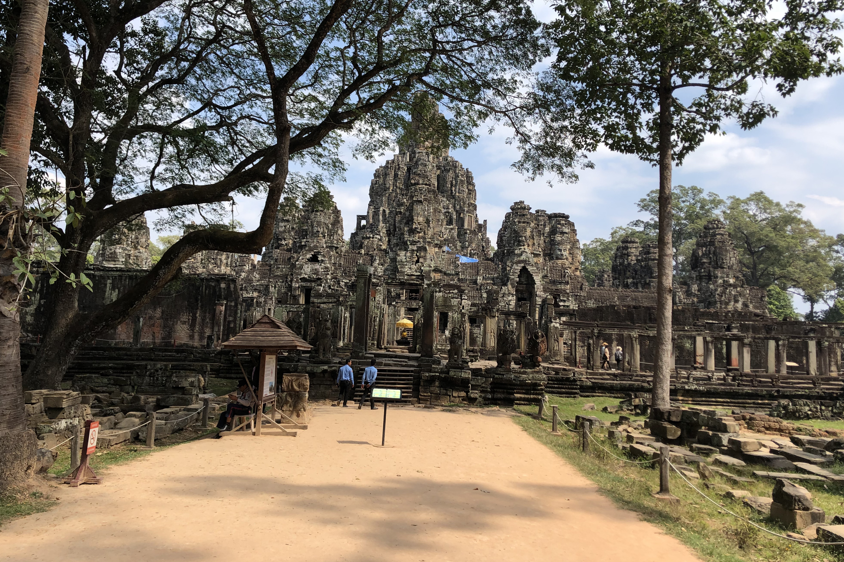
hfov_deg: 61.9
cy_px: 241
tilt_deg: +10.5
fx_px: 703
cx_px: 420
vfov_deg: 43.5
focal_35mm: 30
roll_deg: -1.1
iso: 20
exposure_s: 1/1548
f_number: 1.8
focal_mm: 4
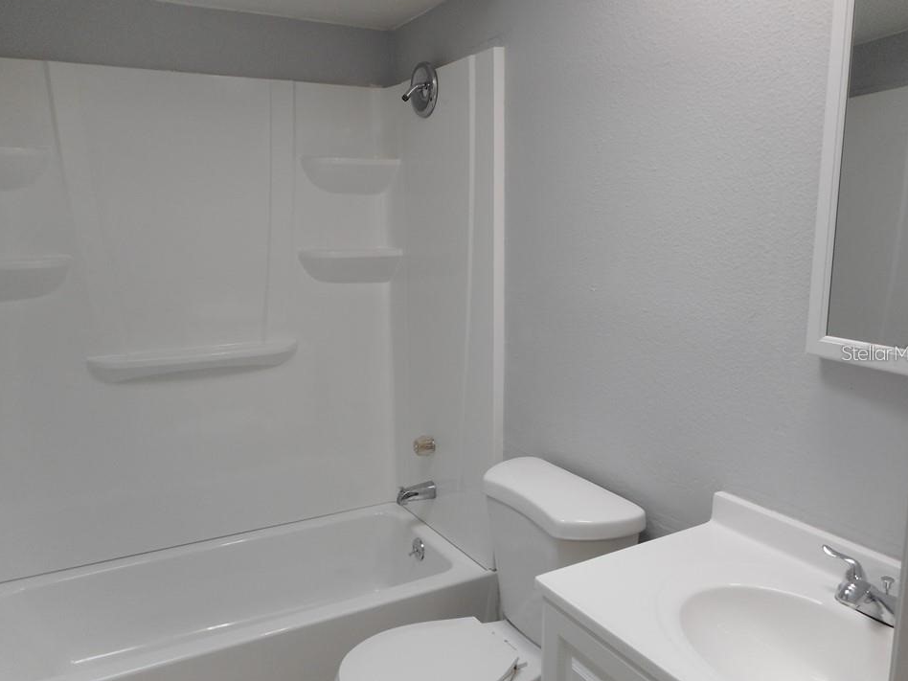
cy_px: 352
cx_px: 442
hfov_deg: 65.3
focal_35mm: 27
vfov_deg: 51.3
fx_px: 708
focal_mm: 4.5
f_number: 3.7
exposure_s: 1/30
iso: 110
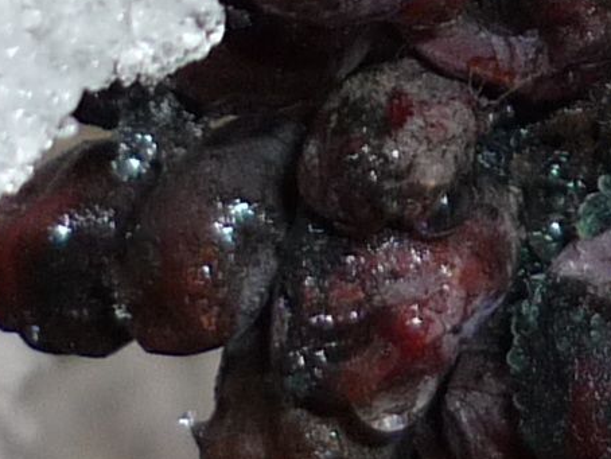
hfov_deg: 8.3
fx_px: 4185
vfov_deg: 6.0
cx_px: 650
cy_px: -590
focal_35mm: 237
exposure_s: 1/400
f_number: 2.8
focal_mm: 5.5
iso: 100
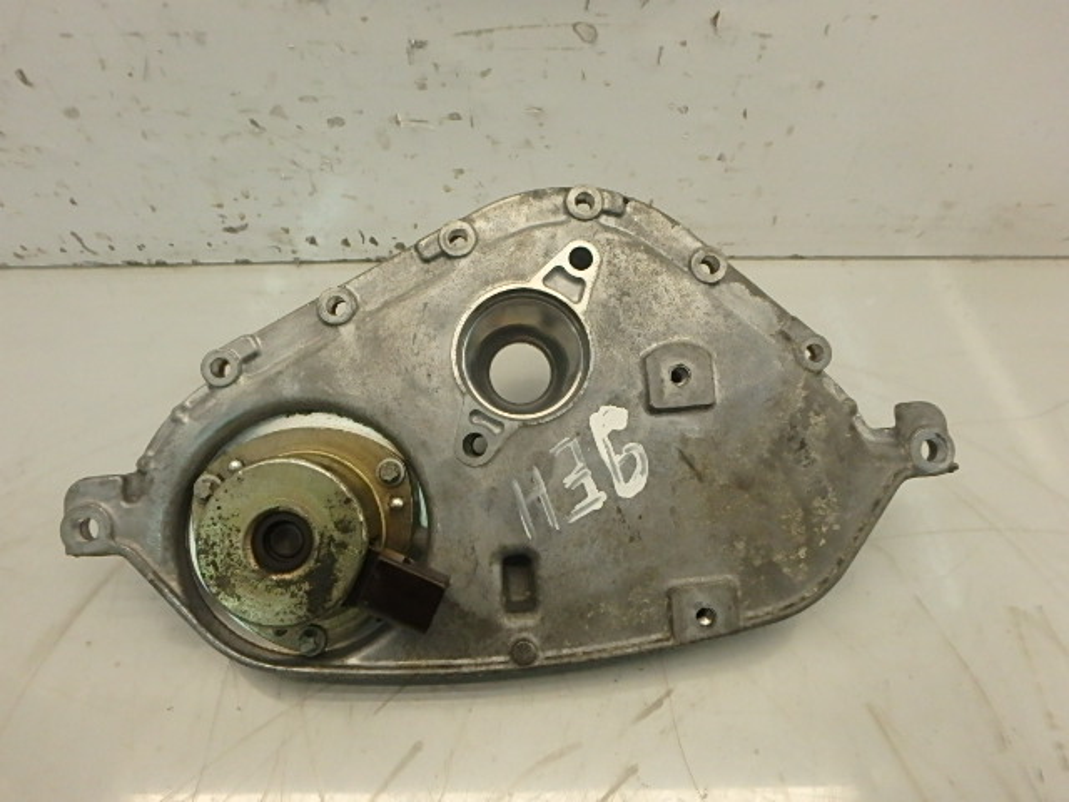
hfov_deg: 79.0
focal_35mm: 21
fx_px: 649
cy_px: 401
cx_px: 534
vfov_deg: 63.4
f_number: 3.5
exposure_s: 1/250
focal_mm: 3.7
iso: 640
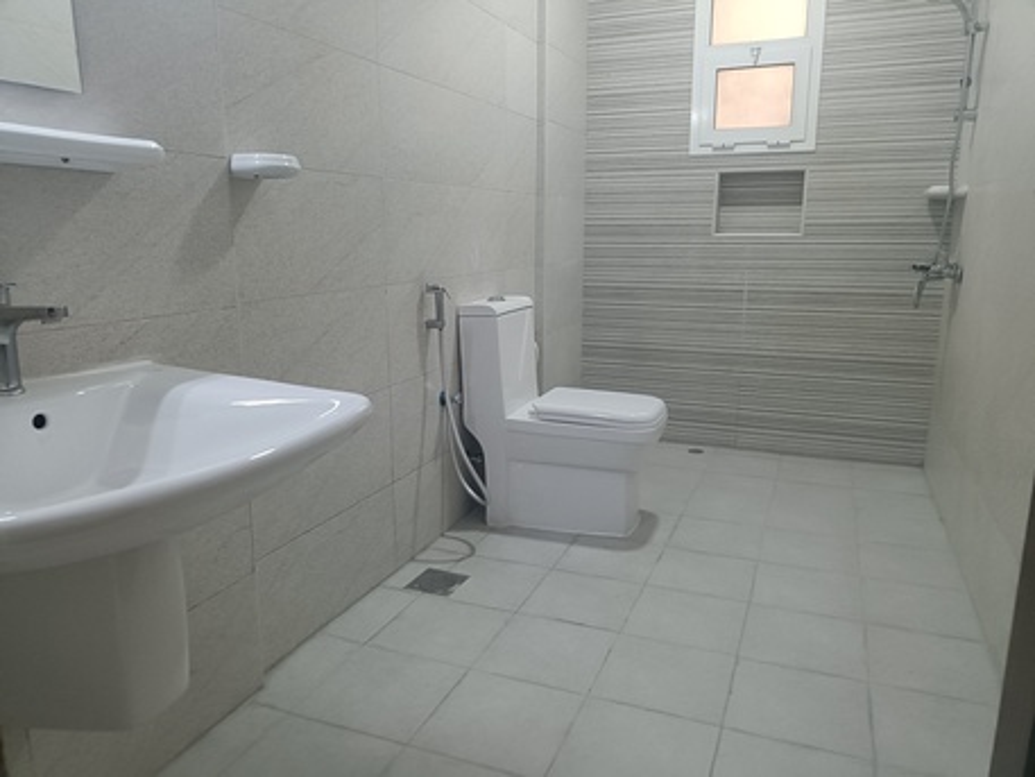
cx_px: 518
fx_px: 748
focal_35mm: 25
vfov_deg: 54.9
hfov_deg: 69.4
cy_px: 388
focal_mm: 4.7
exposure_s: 1/50
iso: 1404
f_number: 1.7
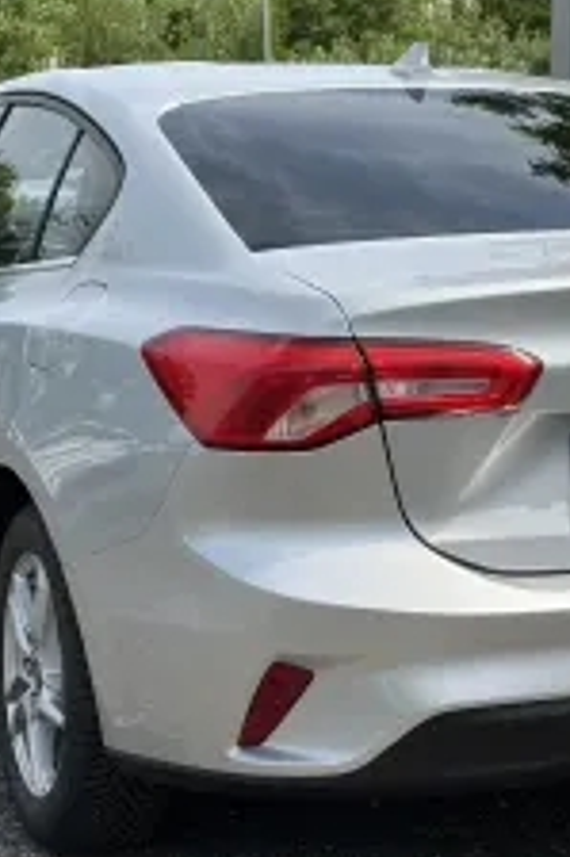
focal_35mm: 87
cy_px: 451
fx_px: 2069
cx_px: 413
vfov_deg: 23.4
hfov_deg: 15.6
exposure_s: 1/3125
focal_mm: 5.96
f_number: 1.6
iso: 50
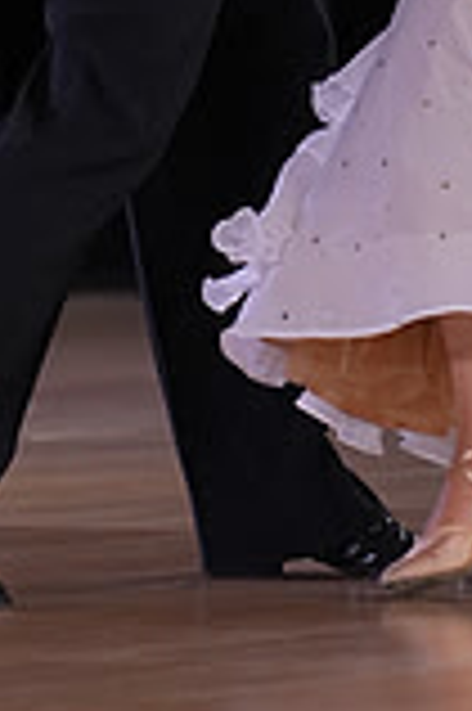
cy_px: -410
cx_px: 434
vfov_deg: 3.7
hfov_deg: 2.5
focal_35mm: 552
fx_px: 10879
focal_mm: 150
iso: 1600
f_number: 3.5
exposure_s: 1/500
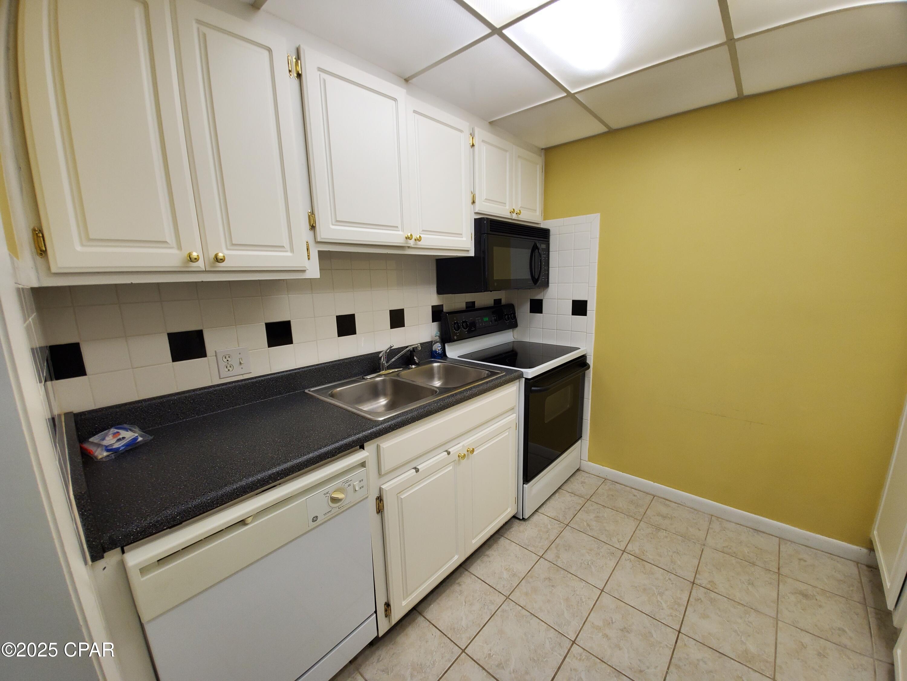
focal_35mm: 13
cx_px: 454
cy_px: 340
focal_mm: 1.8
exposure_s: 1/59
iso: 100
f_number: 2.2
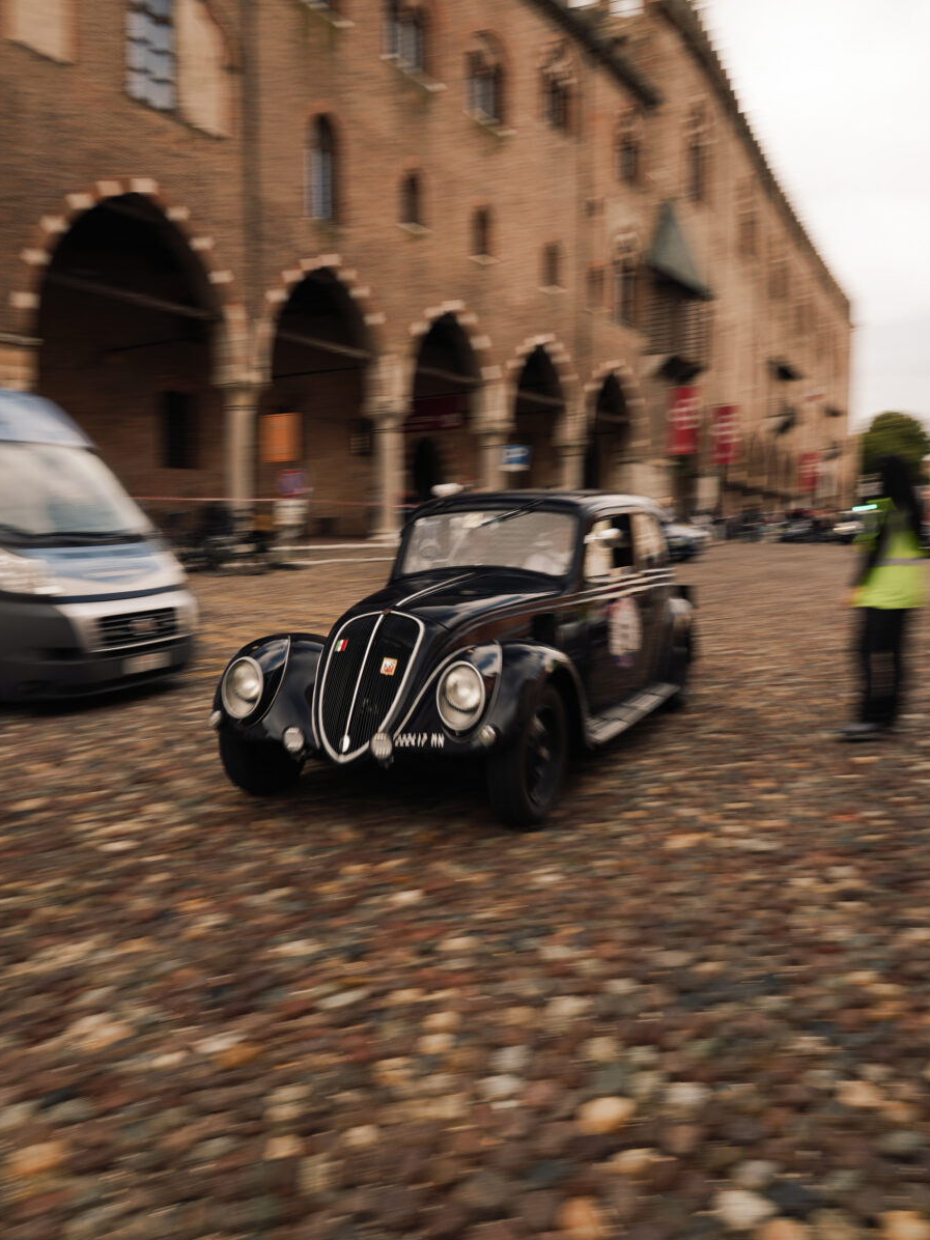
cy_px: 617
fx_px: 967
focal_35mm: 27
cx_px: 456
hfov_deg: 51.4
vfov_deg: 65.3
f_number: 9
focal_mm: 24
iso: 100
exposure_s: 1/40
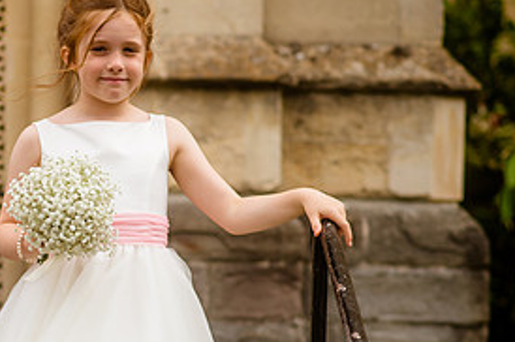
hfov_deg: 11.3
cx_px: 30
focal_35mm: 180
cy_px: 225
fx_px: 2572
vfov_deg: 7.6
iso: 125
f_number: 2.8
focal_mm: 85
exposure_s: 1/2500
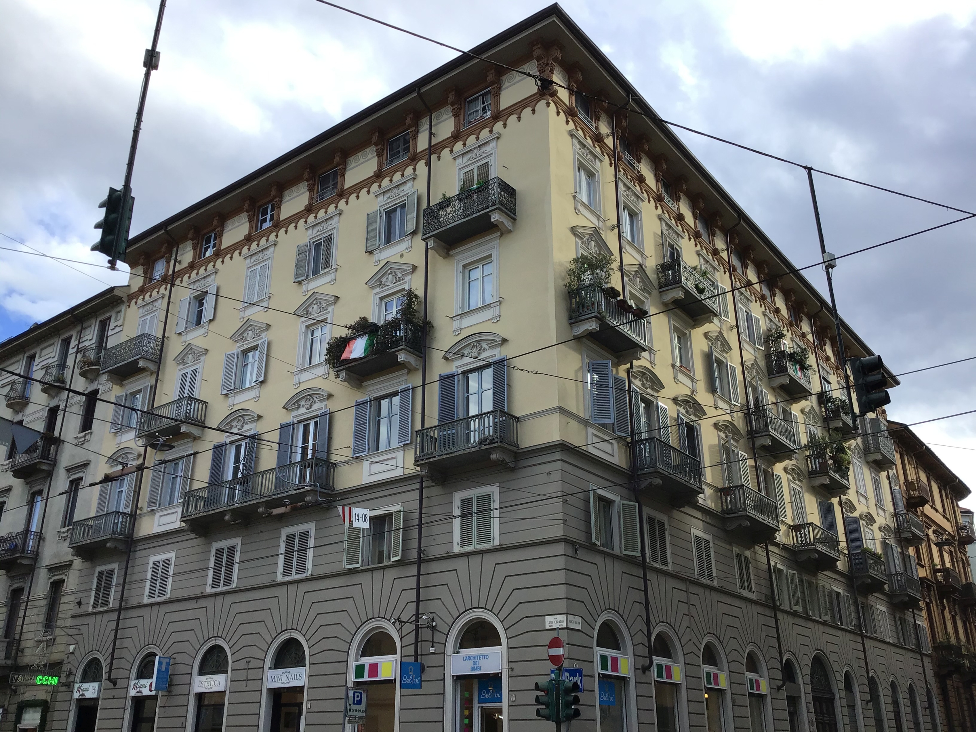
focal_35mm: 31
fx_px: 874
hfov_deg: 58.4
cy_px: 366
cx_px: 488
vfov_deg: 45.4
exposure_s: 1/405
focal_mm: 3.3
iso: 25
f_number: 2.4
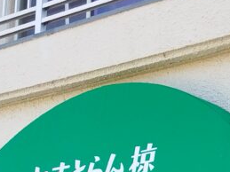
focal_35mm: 80
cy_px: 214
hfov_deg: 24.0
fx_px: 531
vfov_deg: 17.4
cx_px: 186
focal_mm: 4.7
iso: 50
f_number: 1.79
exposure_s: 1/997
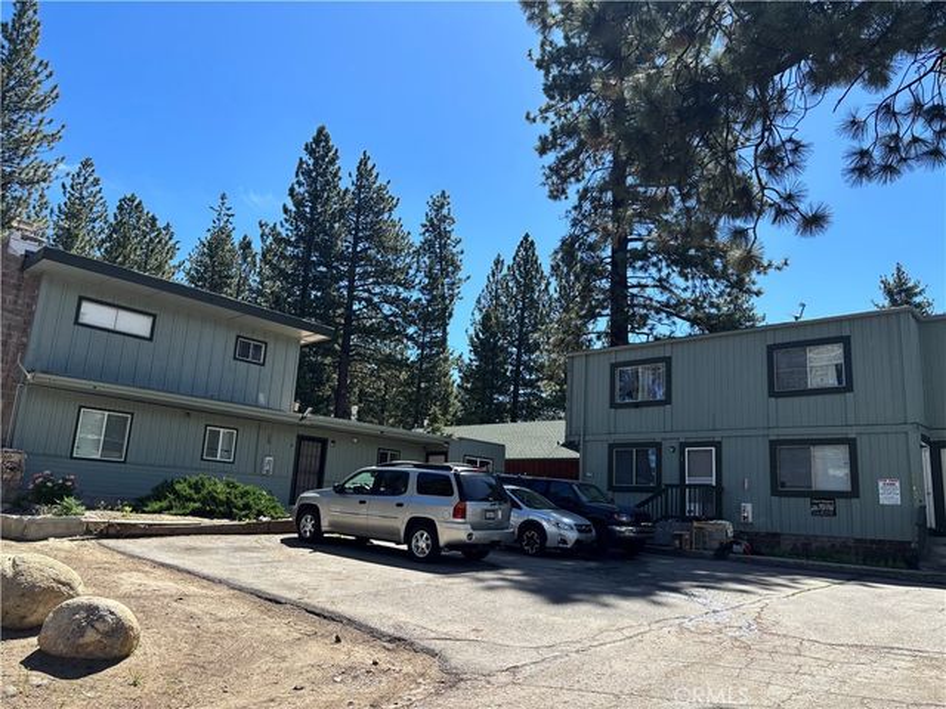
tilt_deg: +12.7
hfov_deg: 67.3
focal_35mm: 26
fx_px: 711
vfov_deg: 53.1
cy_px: 354
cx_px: 473
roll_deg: -3.2
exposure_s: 1/1567
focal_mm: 5.96
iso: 50
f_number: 1.6
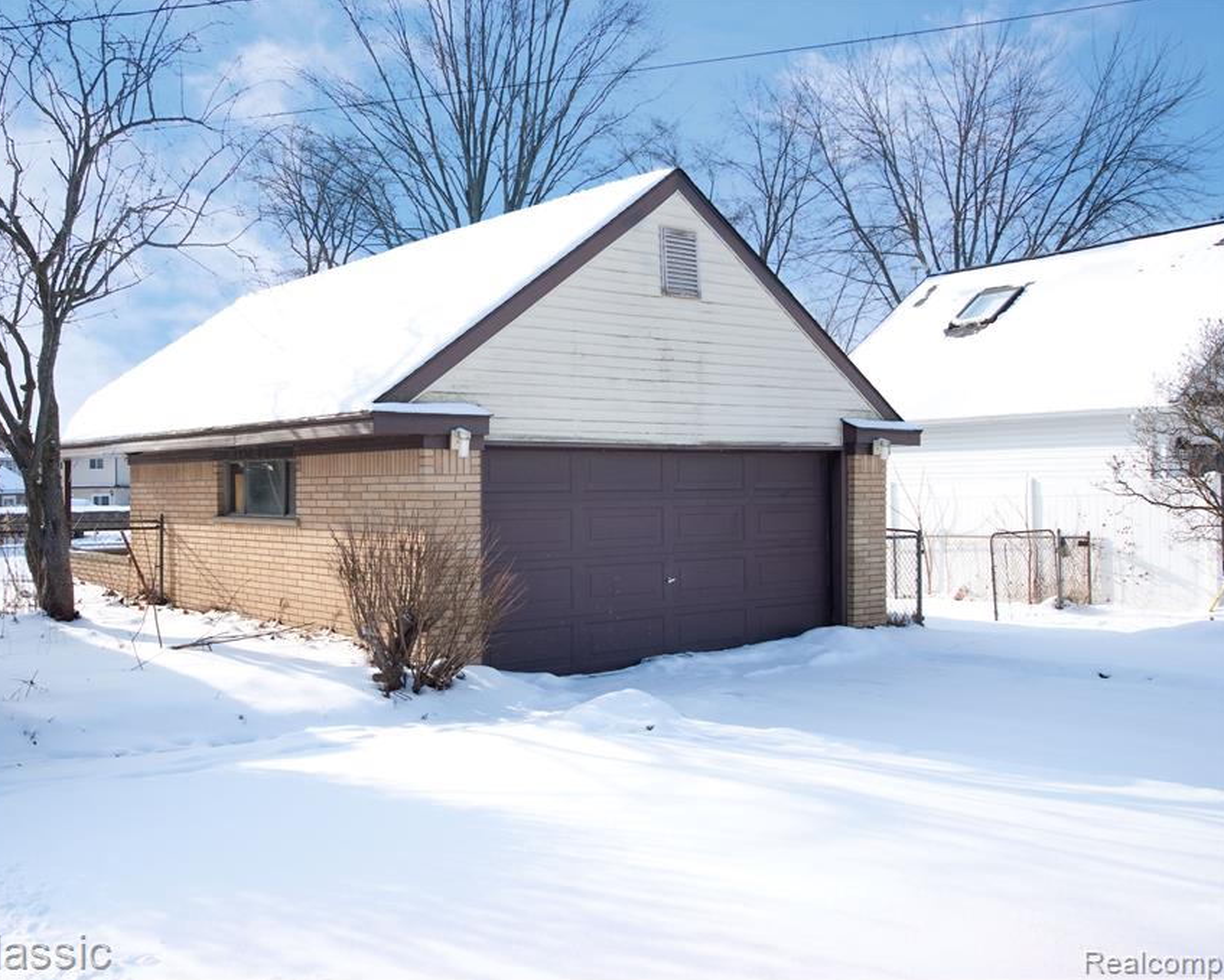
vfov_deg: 43.4
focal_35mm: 34
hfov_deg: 52.5
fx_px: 1232
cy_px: 491
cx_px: 489
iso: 200
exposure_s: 1/250
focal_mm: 20
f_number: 5.6
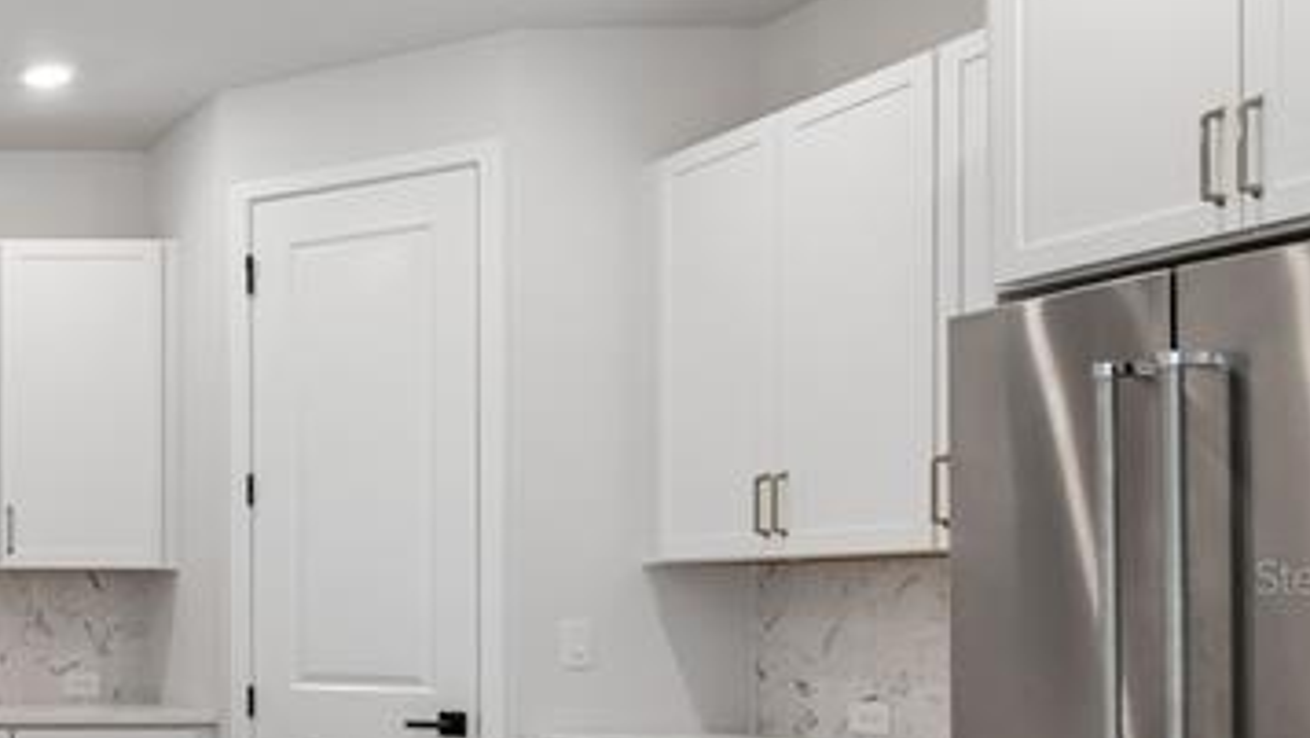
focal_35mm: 45
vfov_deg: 26.1
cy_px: 576
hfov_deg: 33.0
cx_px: -415
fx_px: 1563
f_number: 7.1
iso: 100
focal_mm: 10
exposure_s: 1/5
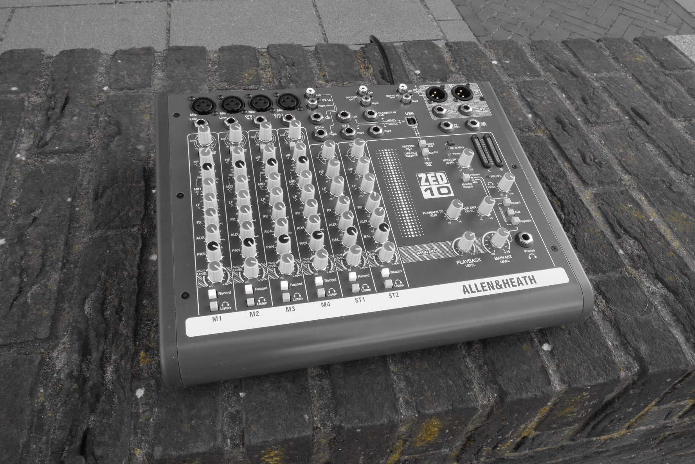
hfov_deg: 67.4
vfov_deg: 47.9
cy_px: 232
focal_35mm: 27
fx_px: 521
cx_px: 348
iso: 800
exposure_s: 1/18
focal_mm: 18
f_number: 20
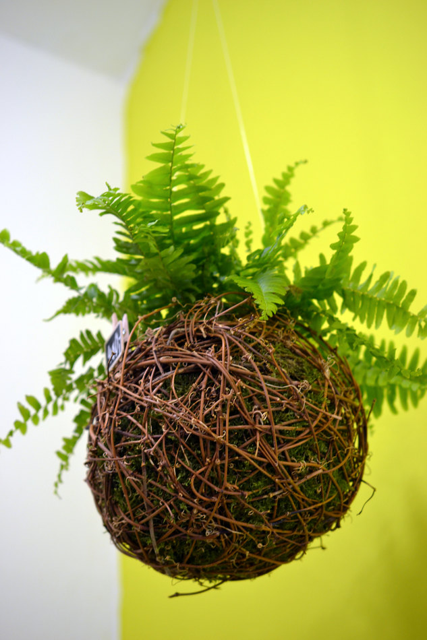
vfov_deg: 33.4
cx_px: 214
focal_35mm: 60
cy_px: 320
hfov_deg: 22.6
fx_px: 1068
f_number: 2.8
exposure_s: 1/60
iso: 500
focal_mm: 40
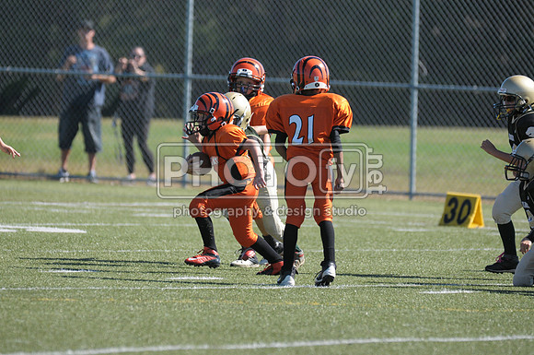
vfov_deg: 3.3
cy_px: 178
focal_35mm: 420
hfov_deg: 4.9
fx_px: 6221
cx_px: 267
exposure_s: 1/2500
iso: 640
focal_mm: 280
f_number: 4
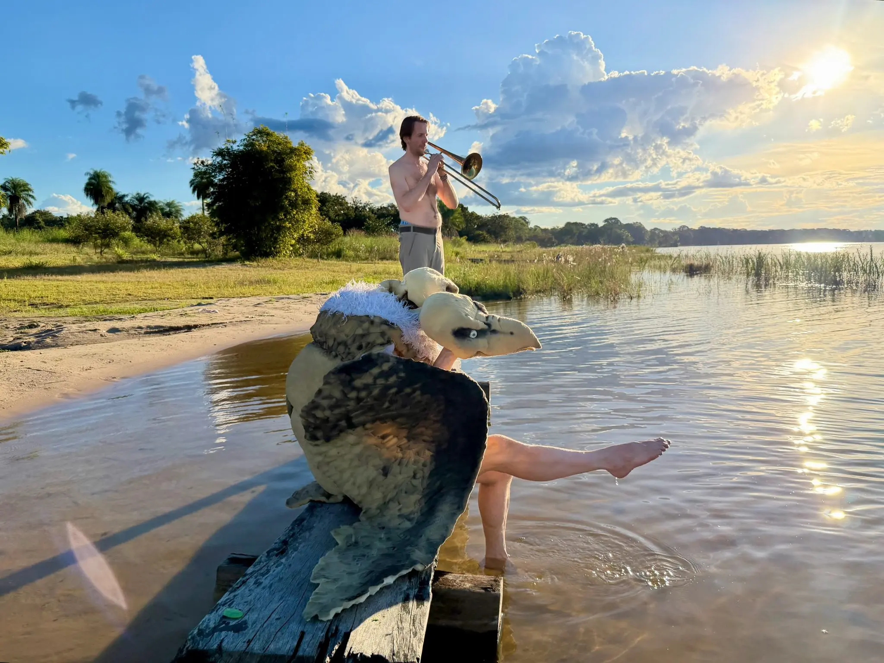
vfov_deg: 56.8
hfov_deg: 71.6
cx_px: 442
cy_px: 332
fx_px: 613
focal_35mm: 24
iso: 100
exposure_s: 1/7353
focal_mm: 6.76
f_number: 1.78
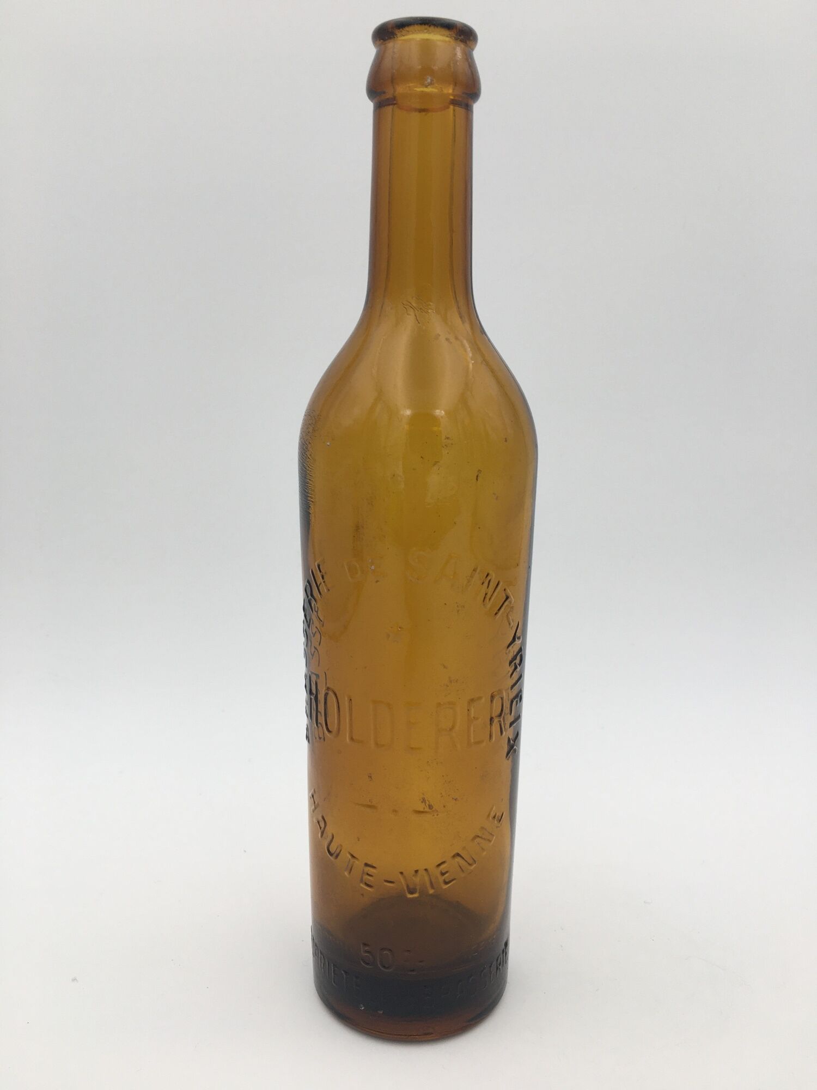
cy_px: 545
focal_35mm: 29
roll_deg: -0.3
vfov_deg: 61.7
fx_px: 913
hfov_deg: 48.2
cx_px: 408
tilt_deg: -11.5
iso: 25
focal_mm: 4.15
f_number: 2.2
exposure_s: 1/100
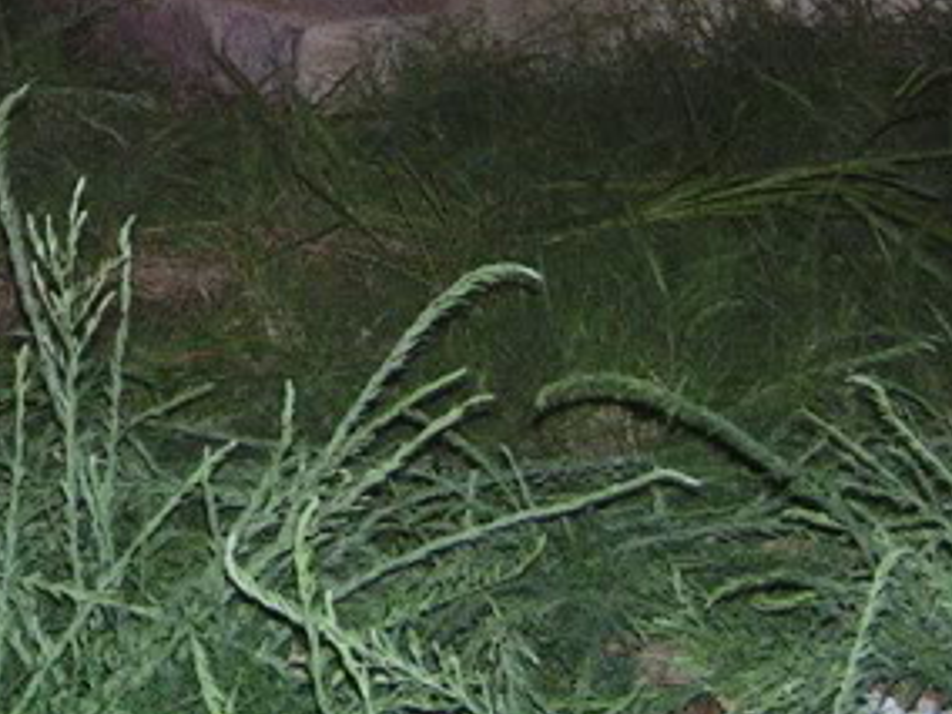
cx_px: -312
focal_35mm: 137
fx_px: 3768
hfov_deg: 13.8
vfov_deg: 10.5
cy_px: -362
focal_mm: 6.3
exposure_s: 2
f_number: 2.8
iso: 200
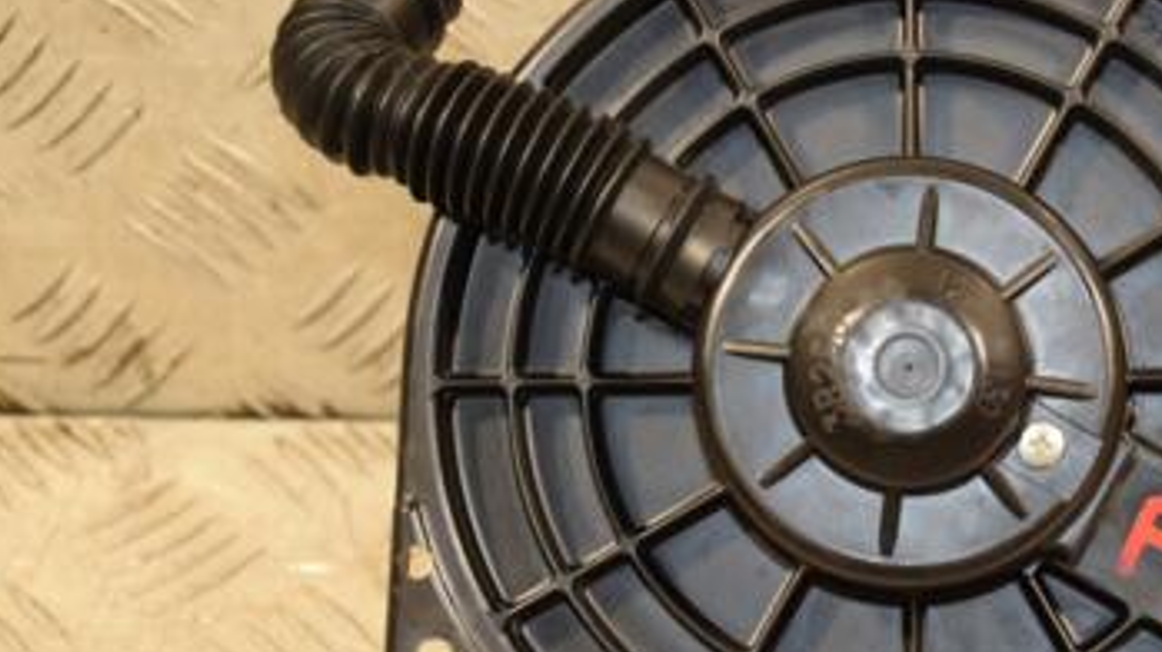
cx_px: 979
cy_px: 326
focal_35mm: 135
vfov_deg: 9.0
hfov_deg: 15.8
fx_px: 4158
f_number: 5
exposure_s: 1/80
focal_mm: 50
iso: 800
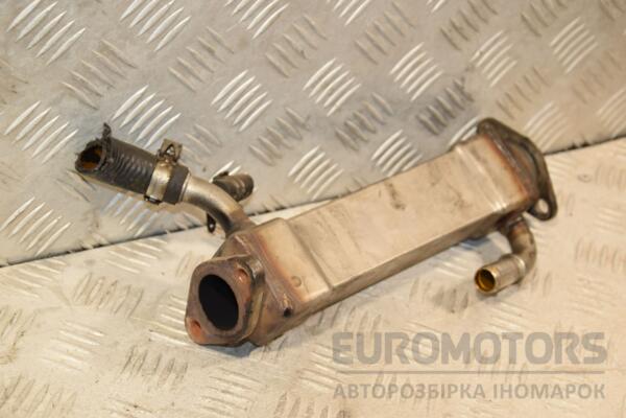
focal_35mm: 87
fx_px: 1513
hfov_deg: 23.4
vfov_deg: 15.7
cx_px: 313
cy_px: 209
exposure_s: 1/200
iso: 800
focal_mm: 58
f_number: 6.3
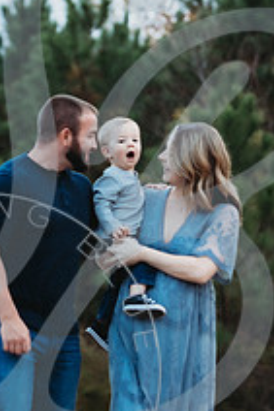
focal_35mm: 191
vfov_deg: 10.8
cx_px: 68
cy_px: 225
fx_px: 2184
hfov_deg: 7.2
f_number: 2.8
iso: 640
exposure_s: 1/250
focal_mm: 90
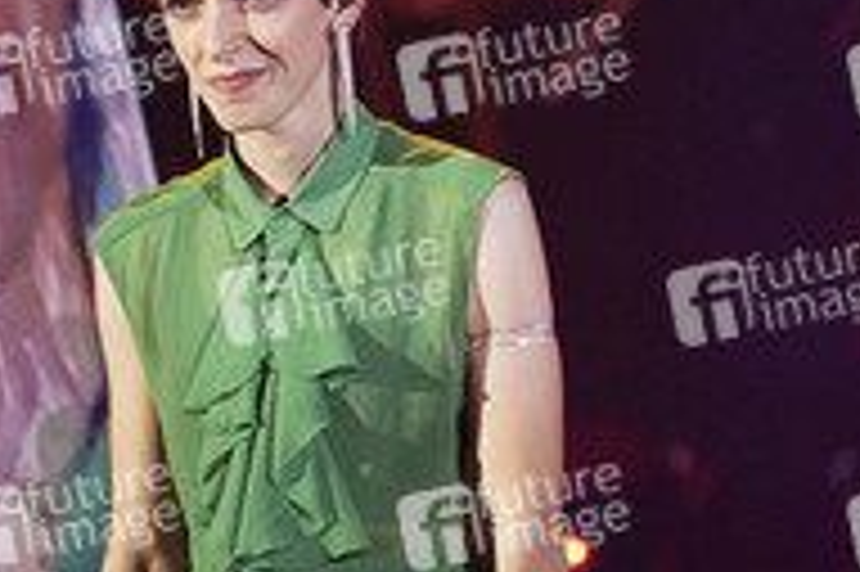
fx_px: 33821
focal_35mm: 1417
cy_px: -45
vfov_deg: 1.0
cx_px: 394
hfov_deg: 1.5
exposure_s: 1/160
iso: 5000
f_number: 6.3
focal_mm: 600
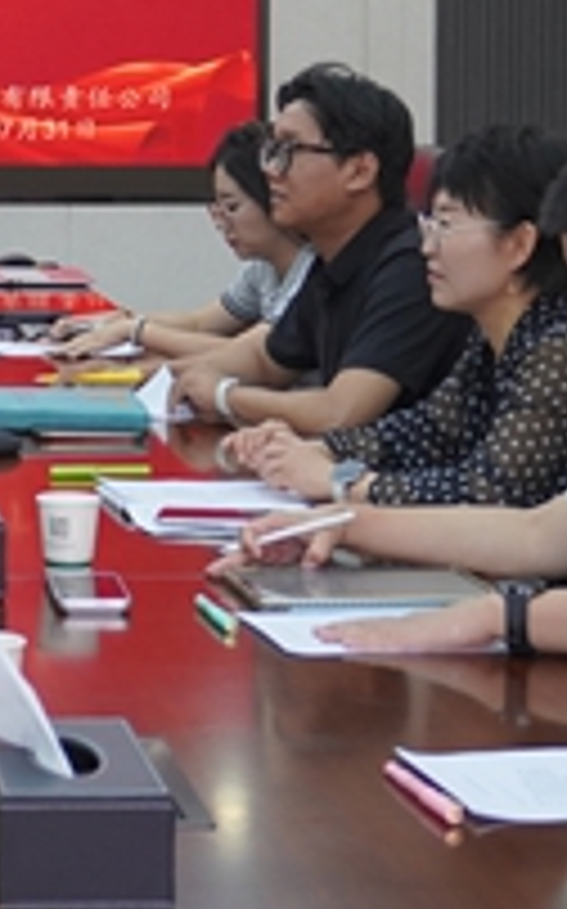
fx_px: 2922
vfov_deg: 17.4
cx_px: -216
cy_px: 76
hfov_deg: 10.8
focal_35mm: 118
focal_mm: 26
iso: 640
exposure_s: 1/160
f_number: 4.5
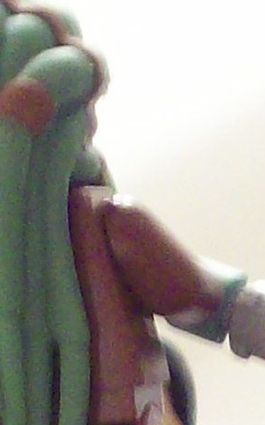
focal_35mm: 260
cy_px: 551
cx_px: 180
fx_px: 3005
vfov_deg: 8.0
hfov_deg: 5.0
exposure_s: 1/8
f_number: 2.8
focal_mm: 6.2
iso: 200
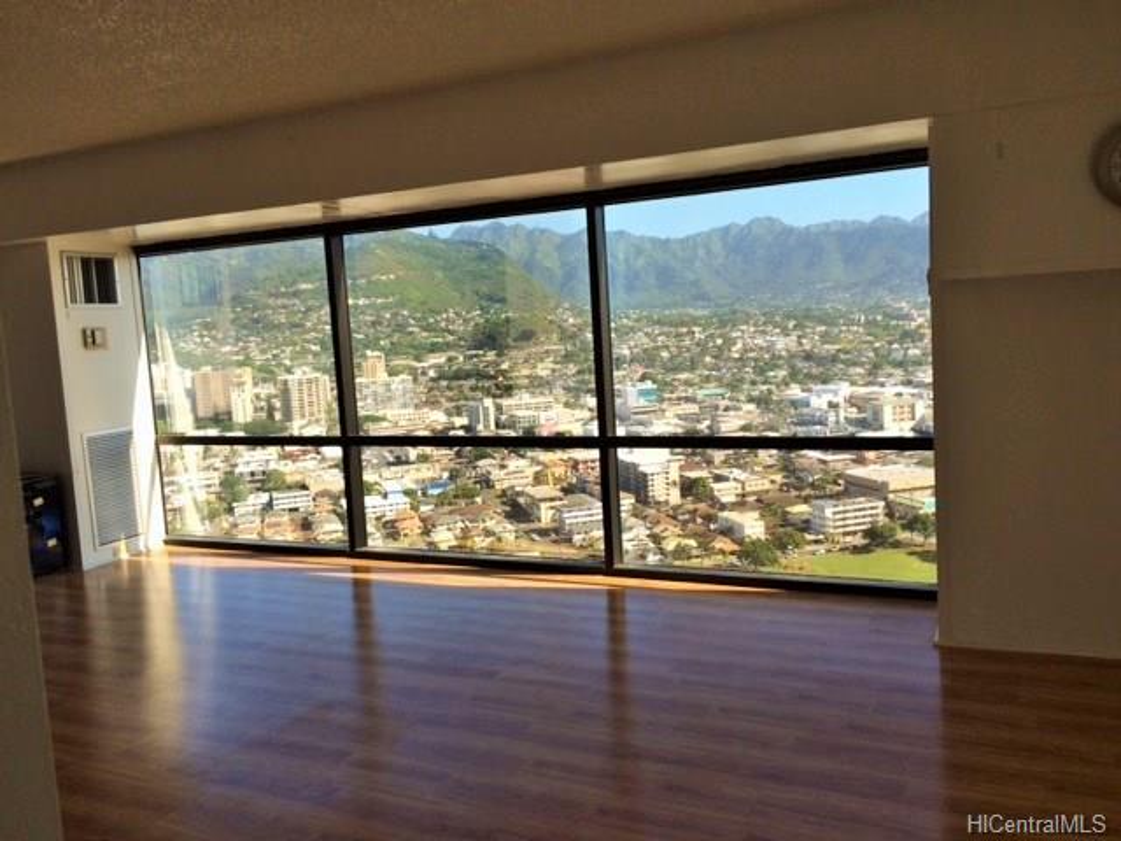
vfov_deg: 48.2
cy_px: 420
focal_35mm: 29
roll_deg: +3.2
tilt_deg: -5.8
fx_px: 939
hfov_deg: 61.7
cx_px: 560
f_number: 2.2
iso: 32
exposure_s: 1/155
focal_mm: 4.15
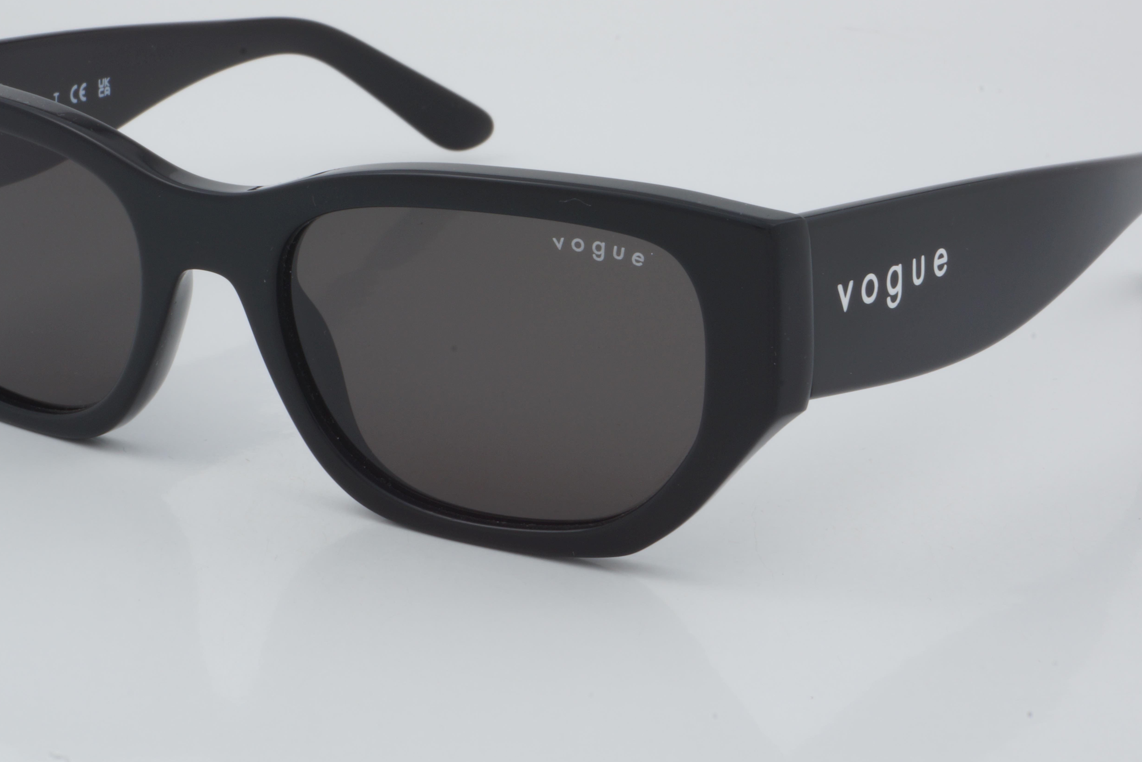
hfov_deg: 22.4
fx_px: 2887
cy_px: 312
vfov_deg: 15.0
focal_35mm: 91
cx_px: 498
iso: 100
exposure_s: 1/3
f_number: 32
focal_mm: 50
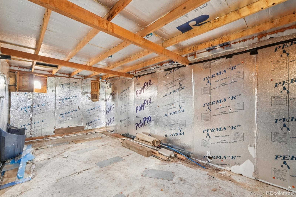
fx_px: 123
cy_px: 98
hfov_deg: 100.4
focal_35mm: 15
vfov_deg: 77.3
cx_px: 148
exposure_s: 1
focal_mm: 10
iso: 800
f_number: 8
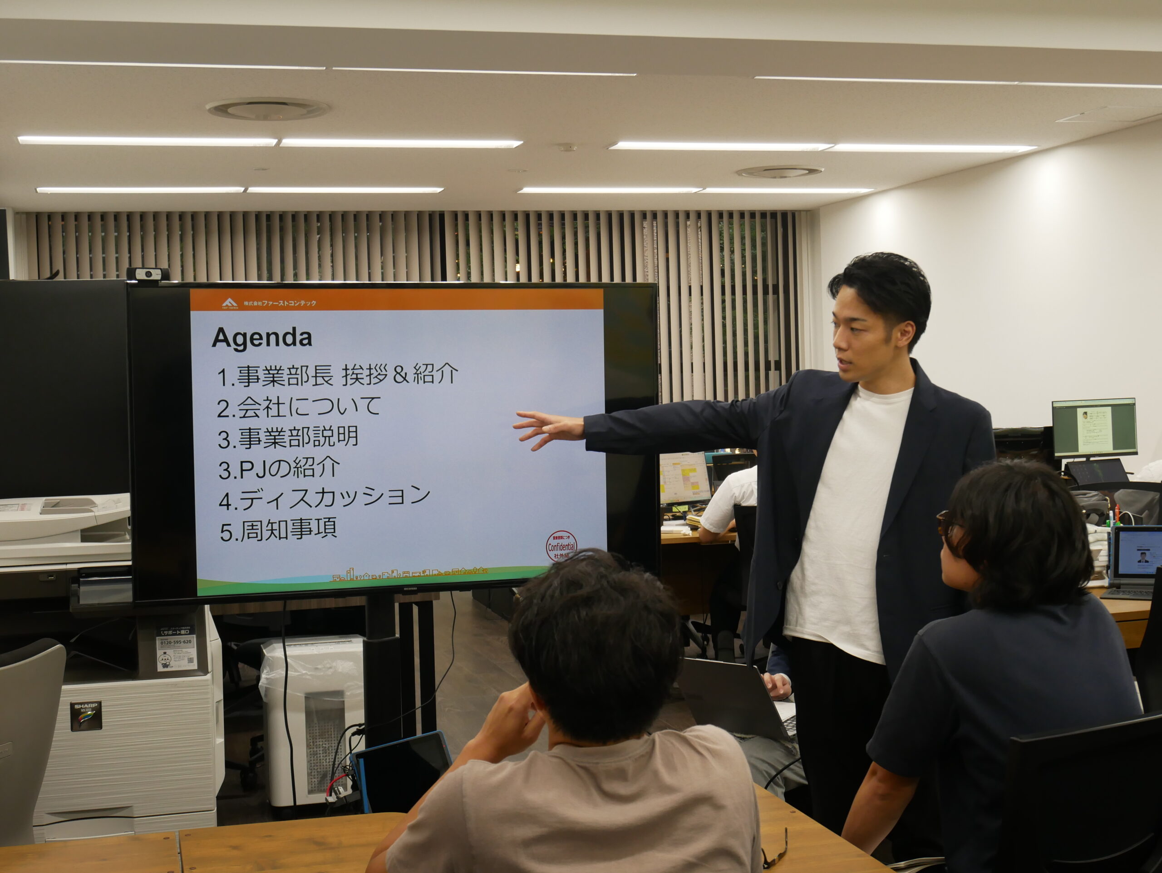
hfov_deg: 38.2
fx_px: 1679
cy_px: 436
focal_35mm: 50
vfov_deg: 29.1
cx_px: 581
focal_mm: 25
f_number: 5.1
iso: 640
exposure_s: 1/60
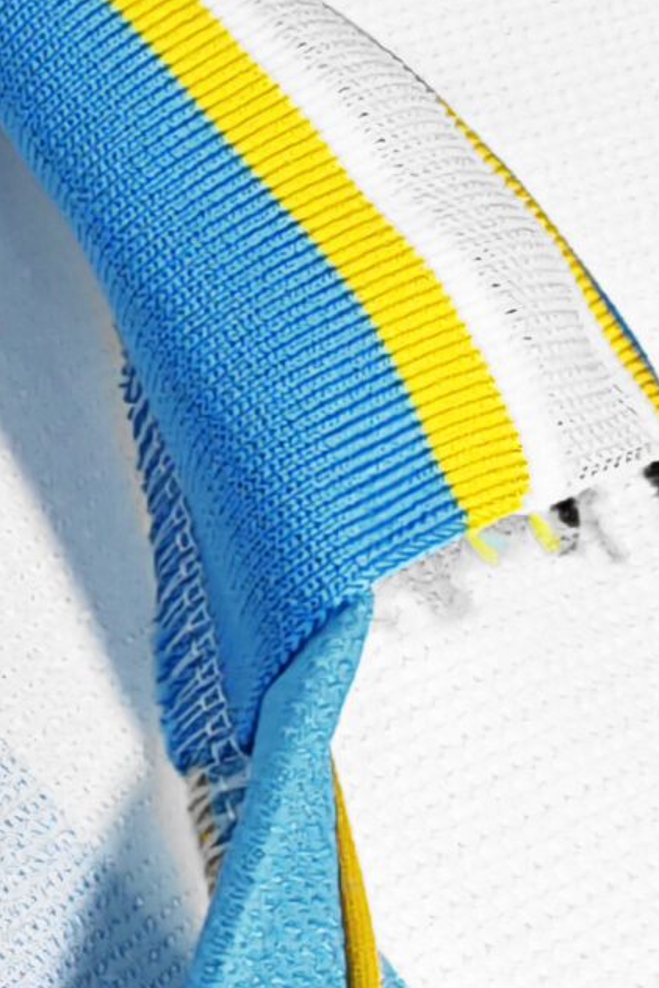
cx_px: -1243
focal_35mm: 97
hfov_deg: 10.5
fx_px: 2662
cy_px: 678
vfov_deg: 20.9
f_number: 2.2
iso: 124
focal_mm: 2.59
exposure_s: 1/50
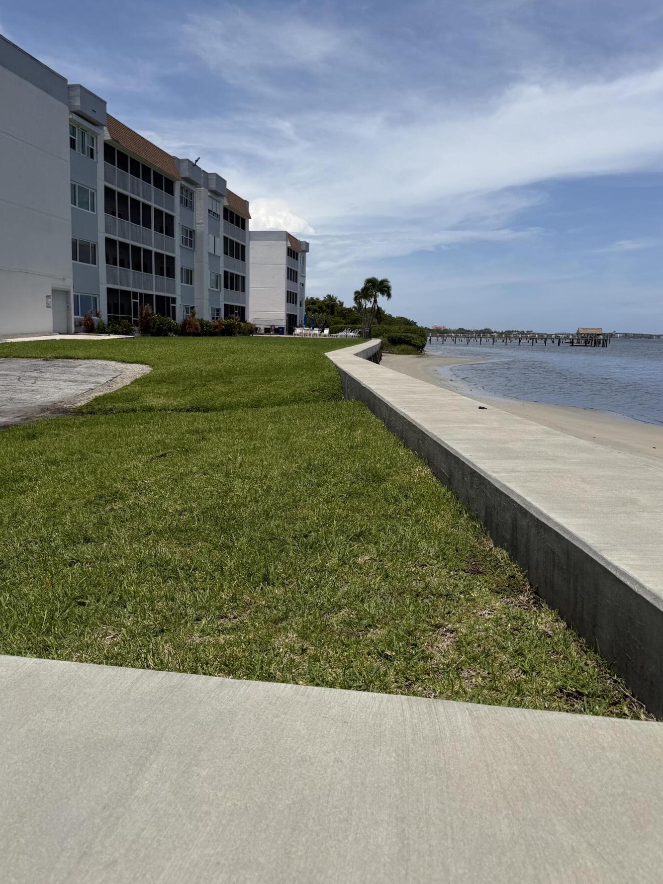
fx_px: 690
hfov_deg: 51.3
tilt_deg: -9.1
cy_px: 423
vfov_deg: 65.3
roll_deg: -0.6
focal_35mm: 27
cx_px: 315
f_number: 1.78
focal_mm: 6.76
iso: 80
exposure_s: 1/9091
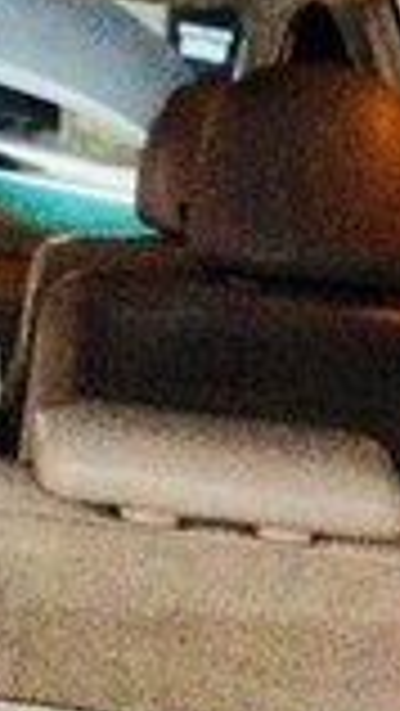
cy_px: -202
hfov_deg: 10.2
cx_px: -422
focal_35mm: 109
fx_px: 2053
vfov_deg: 18.3
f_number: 2.4
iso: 250
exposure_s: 1/25
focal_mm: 3.3
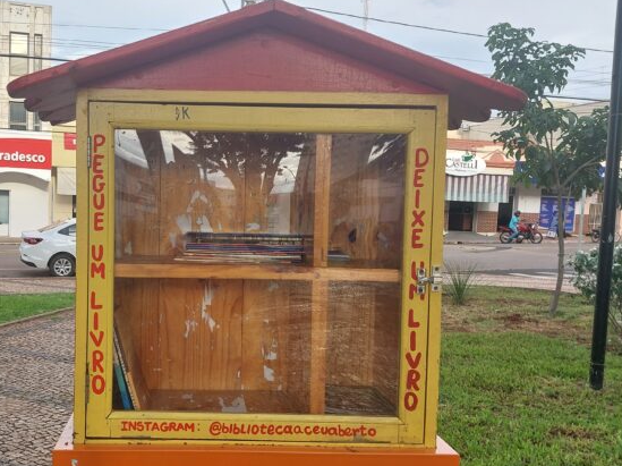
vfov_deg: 34.3
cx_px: 196
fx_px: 754
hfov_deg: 44.0
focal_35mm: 42
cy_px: 242
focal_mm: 4.6
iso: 20
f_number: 1.8
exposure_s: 1/138
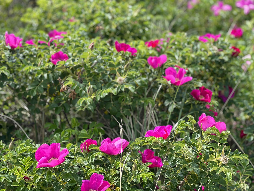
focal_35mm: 77
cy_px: 96
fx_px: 565
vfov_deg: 19.1
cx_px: 127
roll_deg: +0.0
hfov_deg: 25.3
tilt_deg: -6.1
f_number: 2.8
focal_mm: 9
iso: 20
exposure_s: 1/144
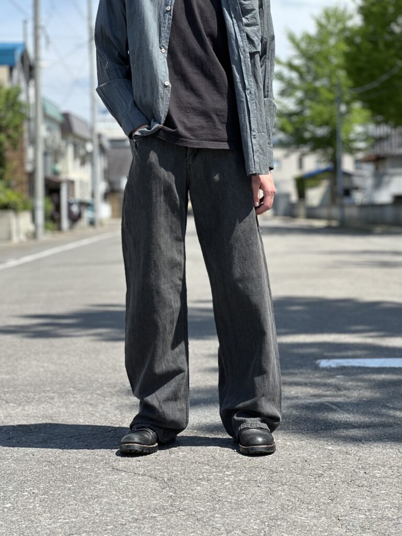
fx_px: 1192
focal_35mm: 77
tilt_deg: -2.1
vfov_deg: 25.3
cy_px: 268
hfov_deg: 19.1
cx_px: 201
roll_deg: +1.7
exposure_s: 1/368
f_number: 2.8
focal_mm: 9
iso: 32
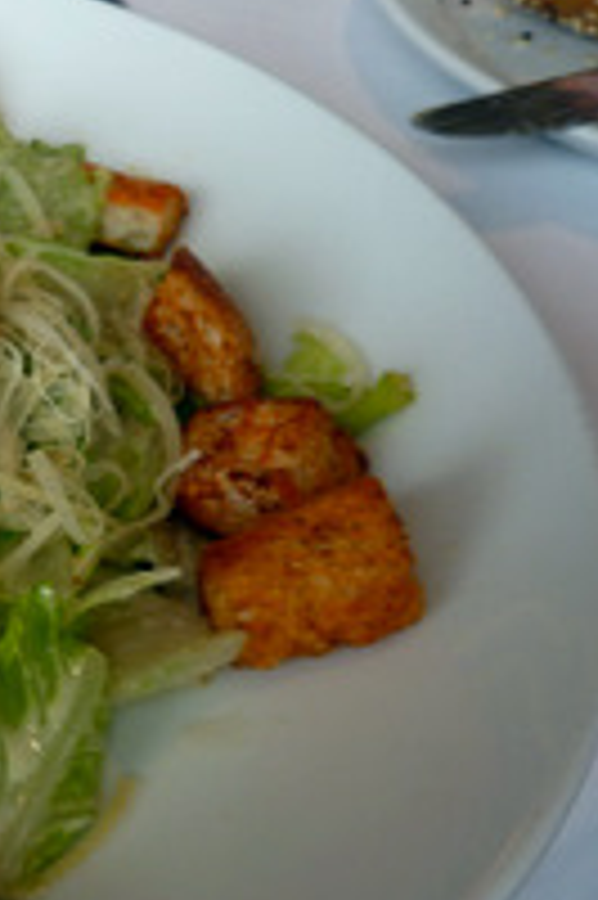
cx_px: -261
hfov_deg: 22.1
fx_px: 1298
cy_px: 536
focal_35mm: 52
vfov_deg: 38.1
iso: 80
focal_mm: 4.1
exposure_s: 1/50
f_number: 3.3
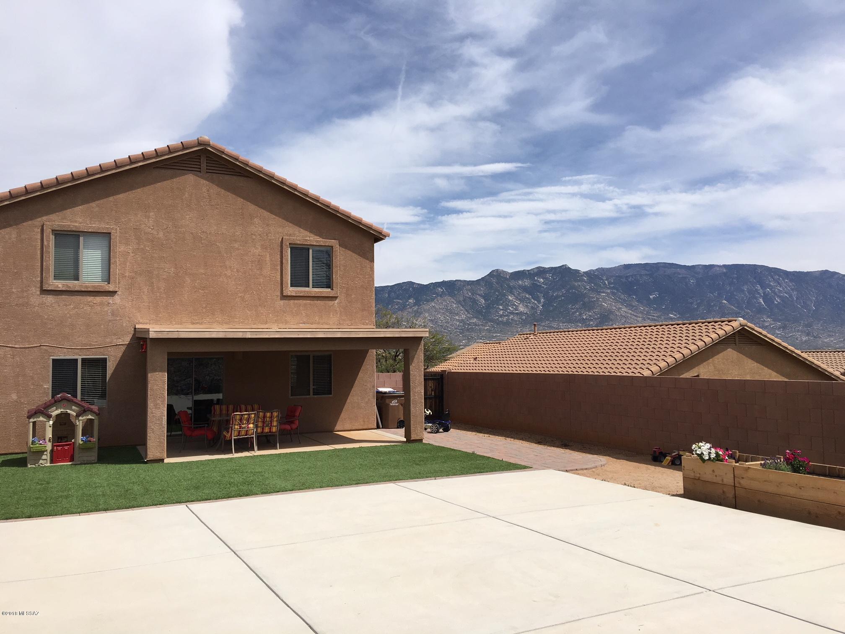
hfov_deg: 61.7
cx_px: 422
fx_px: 708
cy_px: 317
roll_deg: +2.0
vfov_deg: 48.2
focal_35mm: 29
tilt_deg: +4.0
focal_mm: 4.15
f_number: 2.2
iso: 25
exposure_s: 1/2747
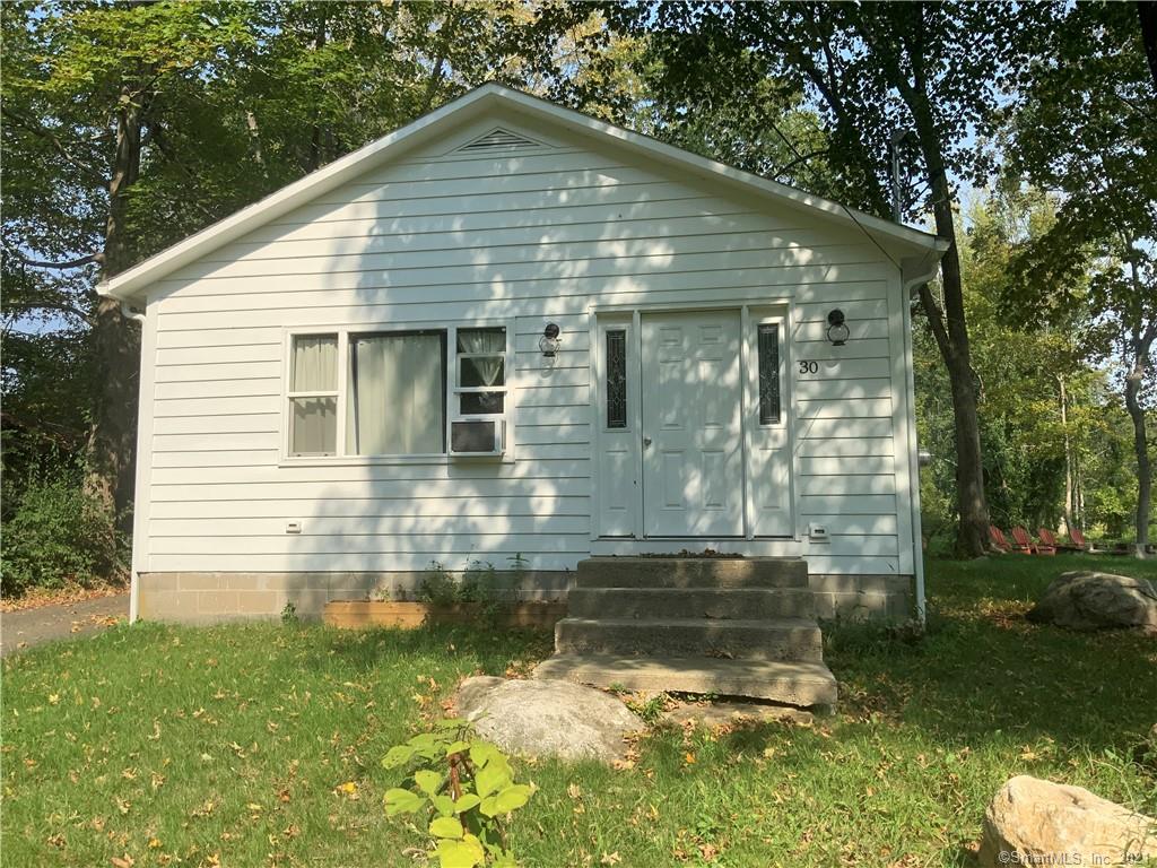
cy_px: 434
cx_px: 578
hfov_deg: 61.7
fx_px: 969
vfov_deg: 48.2
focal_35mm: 29
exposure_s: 1/1311
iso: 16
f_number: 1.8
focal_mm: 3
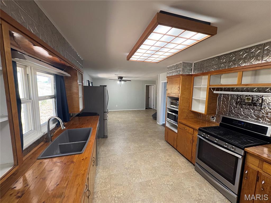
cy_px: 102
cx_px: 136
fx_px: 110
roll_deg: +0.0
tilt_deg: -4.2
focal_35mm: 14
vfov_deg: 85.7
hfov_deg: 102.1
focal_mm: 2.22
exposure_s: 1/60
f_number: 2.2
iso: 200
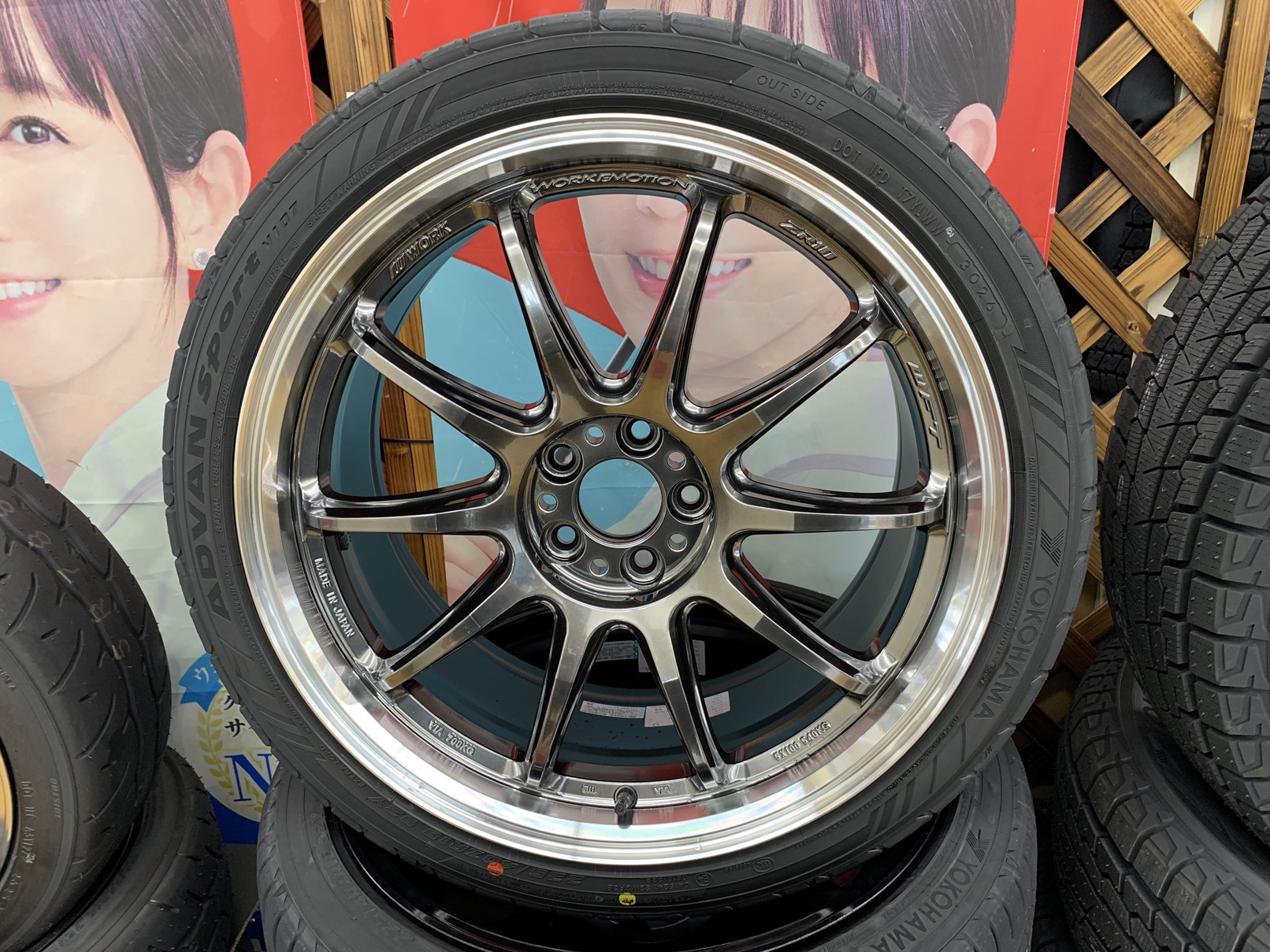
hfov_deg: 67.3
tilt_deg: -22.4
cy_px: 476
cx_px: 635
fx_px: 954
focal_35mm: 26
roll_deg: +4.7
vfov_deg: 53.1
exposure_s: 1/50
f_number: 1.8
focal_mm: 4.25
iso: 100
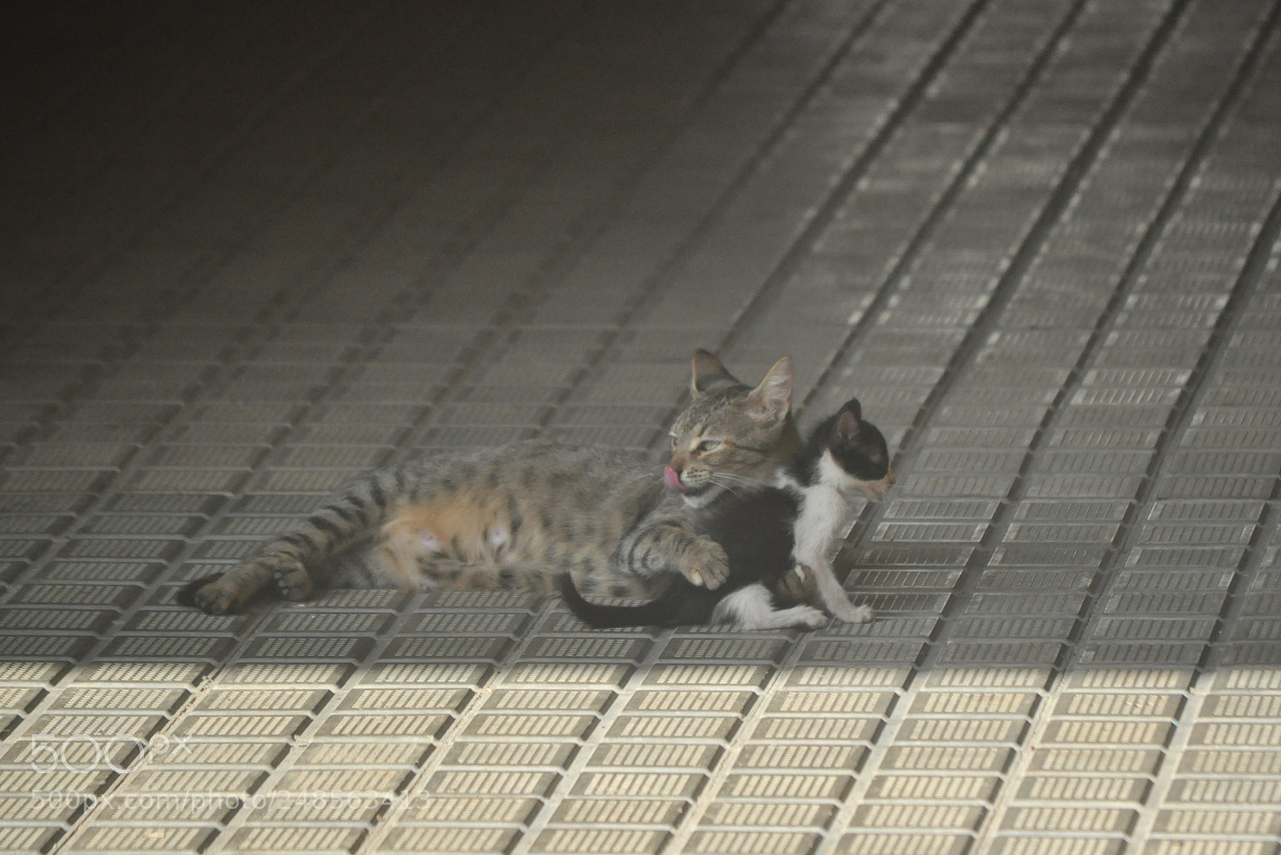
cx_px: 671
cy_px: 406
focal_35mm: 325
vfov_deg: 4.2
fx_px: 11566
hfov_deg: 6.3
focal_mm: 200
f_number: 6.3
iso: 800
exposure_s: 1/2500
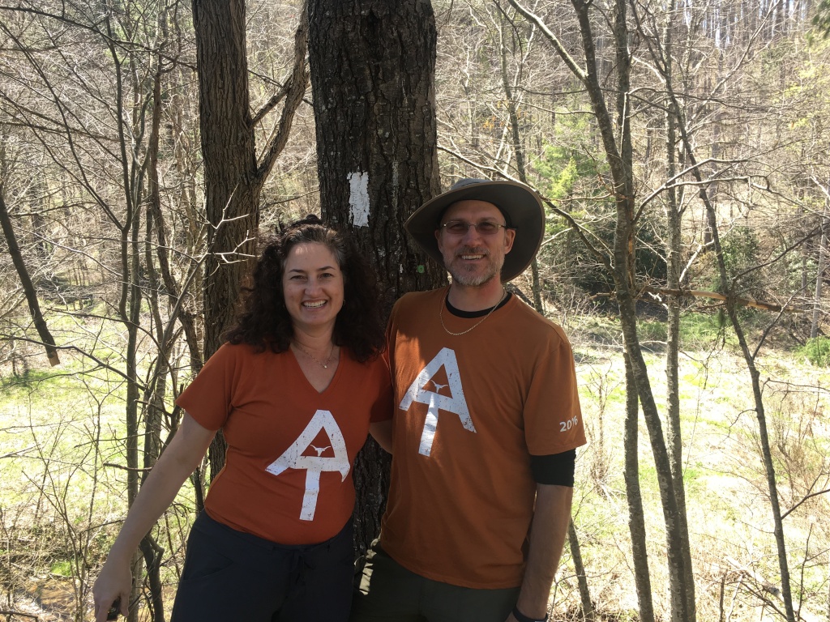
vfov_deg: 48.2
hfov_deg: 61.7
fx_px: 695
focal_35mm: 29
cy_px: 311
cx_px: 415
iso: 25
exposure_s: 1/125
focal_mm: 4.15
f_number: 2.2
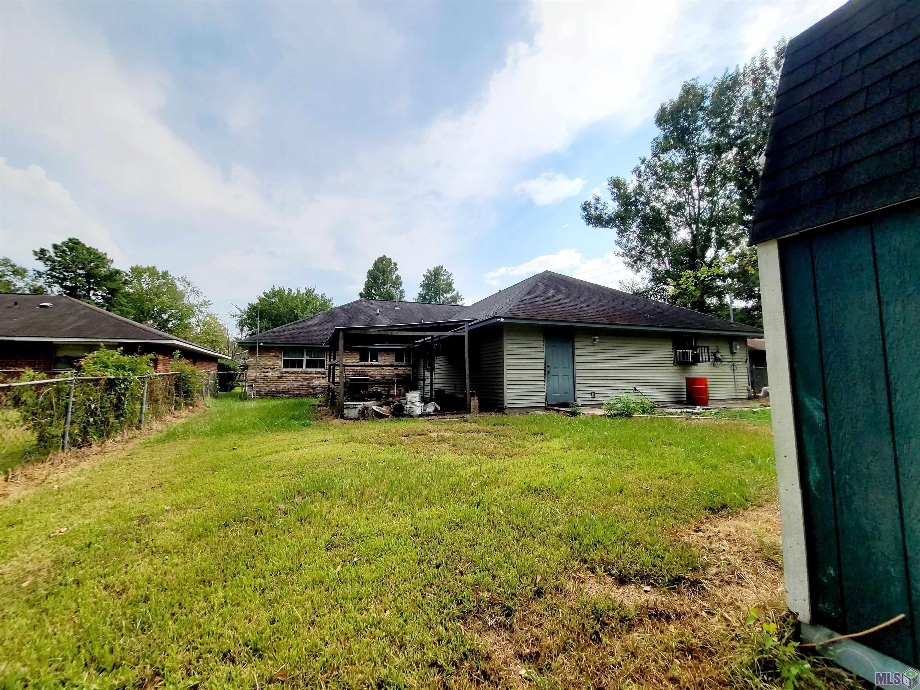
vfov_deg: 89.9
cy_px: 345
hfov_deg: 106.2
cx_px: 460
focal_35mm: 13
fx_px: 346
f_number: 2.2
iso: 50
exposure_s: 1/2500
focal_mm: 2.2
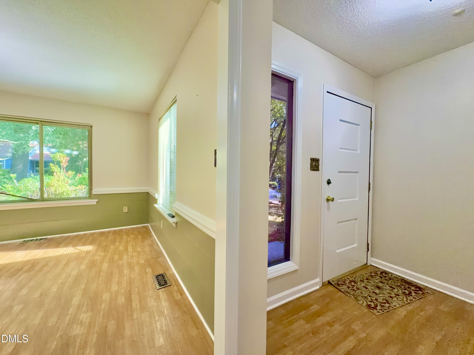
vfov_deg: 85.7
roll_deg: -0.3
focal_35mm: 14
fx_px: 192
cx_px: 237
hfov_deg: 102.1
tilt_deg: -1.6
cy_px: 178
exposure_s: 1/60
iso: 640
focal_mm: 2.22
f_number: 2.2
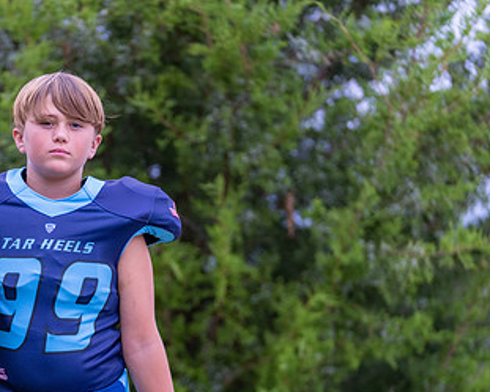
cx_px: 65
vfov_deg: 6.4
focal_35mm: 243
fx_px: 3525
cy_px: 276
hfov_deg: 7.9
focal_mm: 136
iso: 500
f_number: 2.8
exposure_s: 1/320
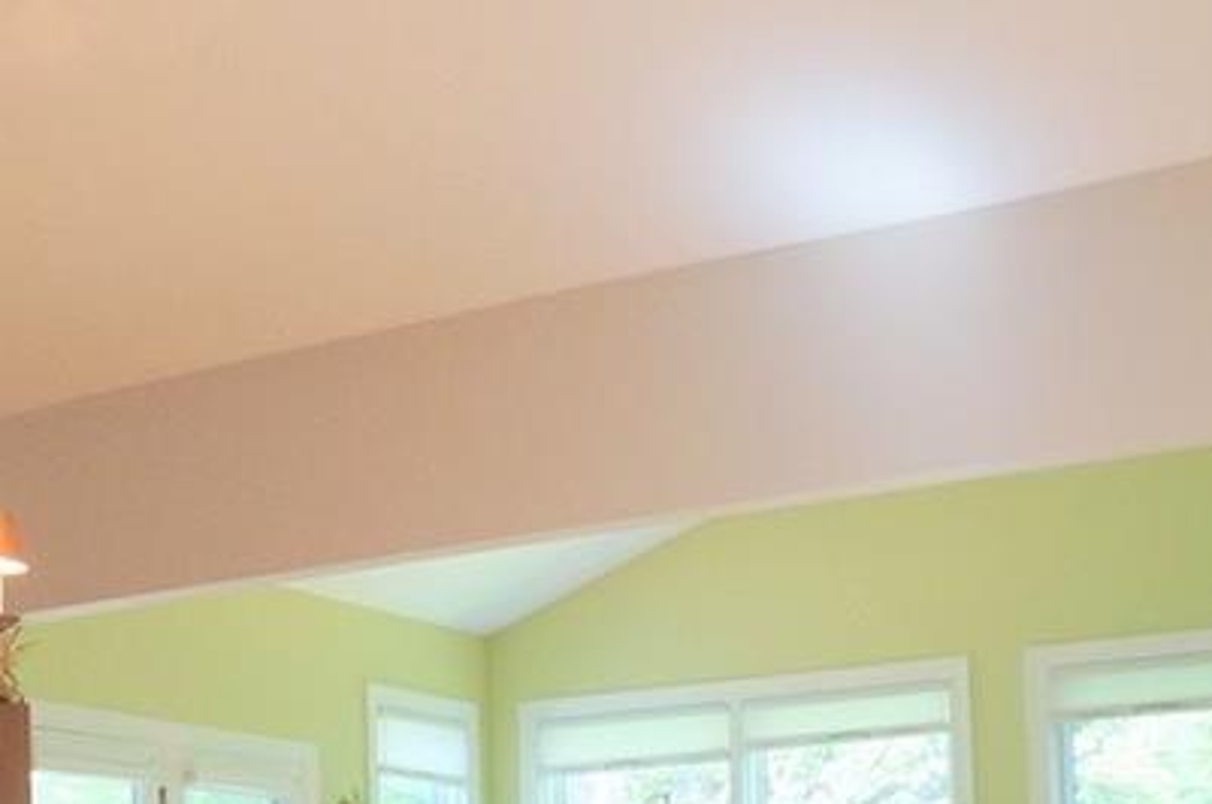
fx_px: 2319
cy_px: 978
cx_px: 0
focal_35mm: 69
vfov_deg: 18.6
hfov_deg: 27.6
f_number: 4
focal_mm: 18
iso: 800
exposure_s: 1/160
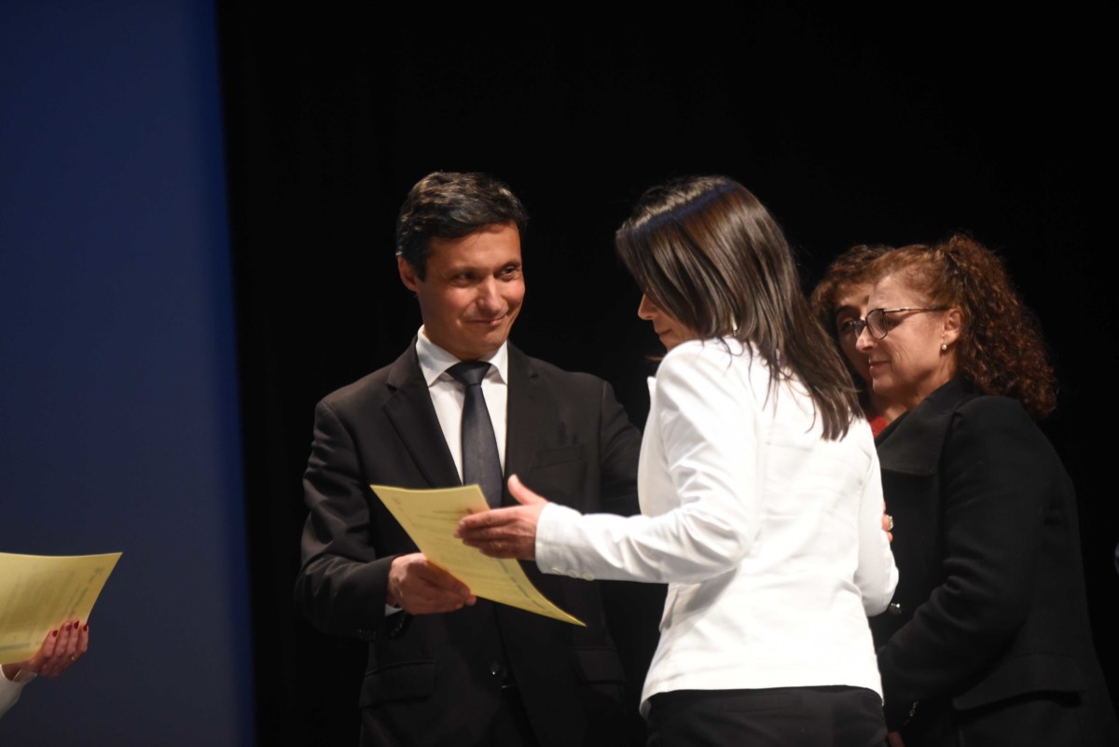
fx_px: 4664
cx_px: 560
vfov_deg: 9.2
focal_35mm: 150
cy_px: 374
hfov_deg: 13.7
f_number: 2.8
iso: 4000
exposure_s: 1/160
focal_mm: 150
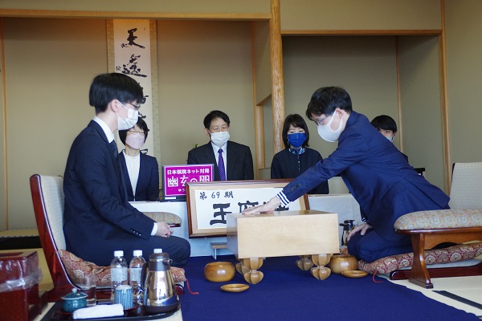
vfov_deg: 31.9
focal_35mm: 42
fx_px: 562
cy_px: 160
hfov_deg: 46.4
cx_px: 241
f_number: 4
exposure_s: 1/160
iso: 1600
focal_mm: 28
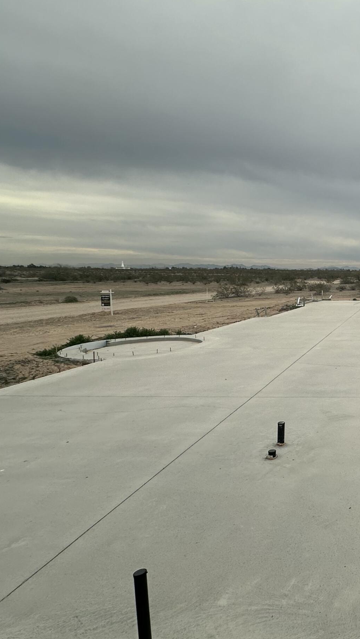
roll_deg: -0.6
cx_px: 433
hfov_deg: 35.8
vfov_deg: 74.0
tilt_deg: -6.3
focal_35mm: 25
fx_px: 424
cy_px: 311
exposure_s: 1/2398
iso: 40
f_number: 2.2
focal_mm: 2.22
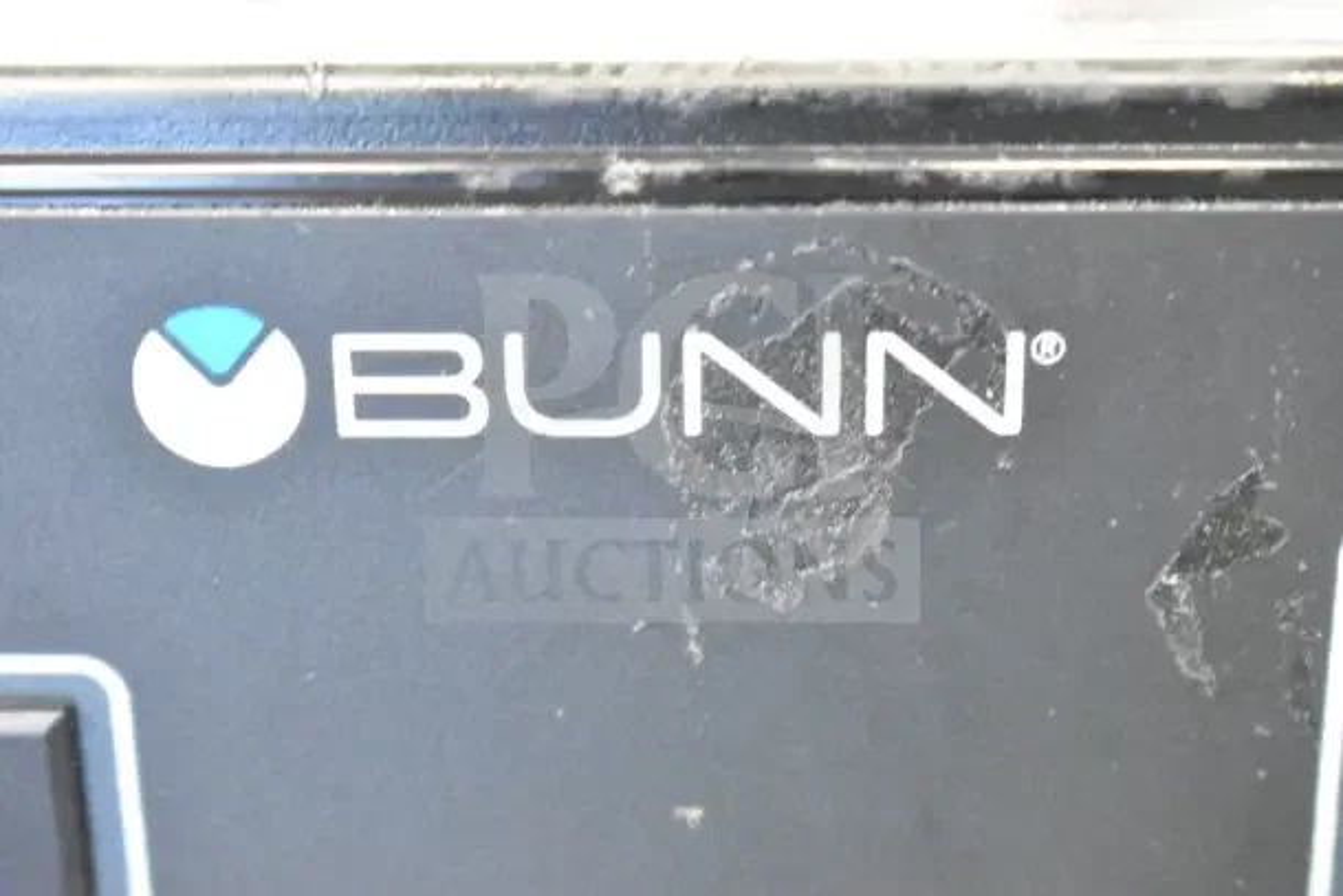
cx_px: 672
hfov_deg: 24.6
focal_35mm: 82
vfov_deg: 16.6
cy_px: 448
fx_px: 3078
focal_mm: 55
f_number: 5.6
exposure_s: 1/30
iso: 25600
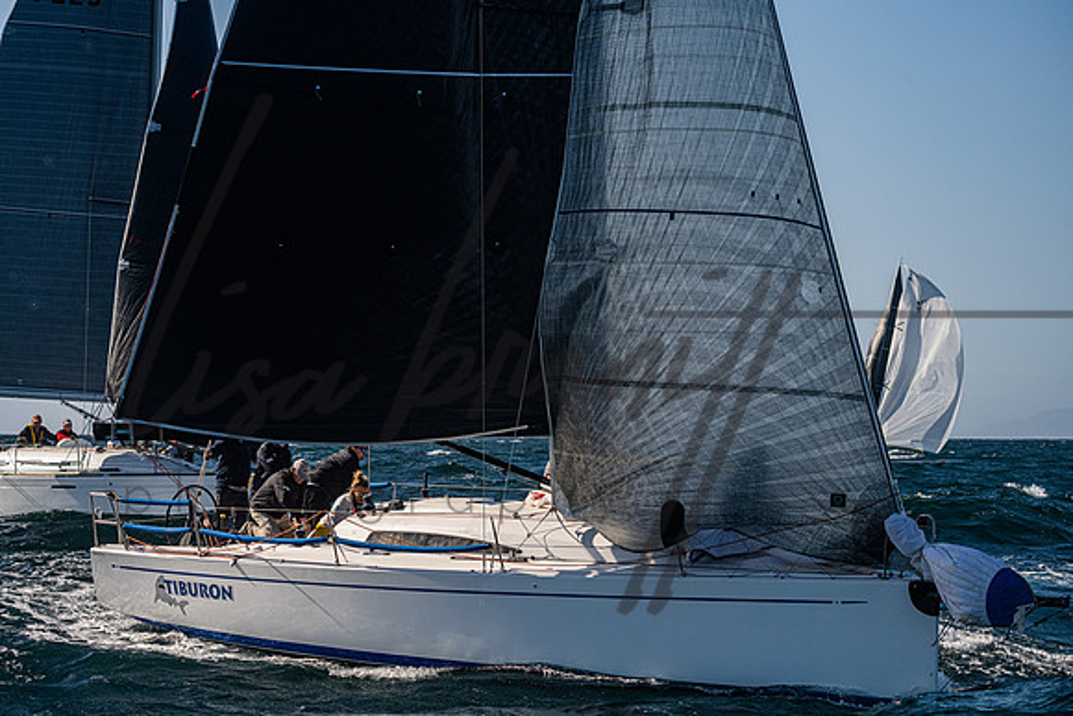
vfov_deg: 11.9
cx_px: 536
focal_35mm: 115
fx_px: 3428
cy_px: 358
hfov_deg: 17.8
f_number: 6.3
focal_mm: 115
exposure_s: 1/5000
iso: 320
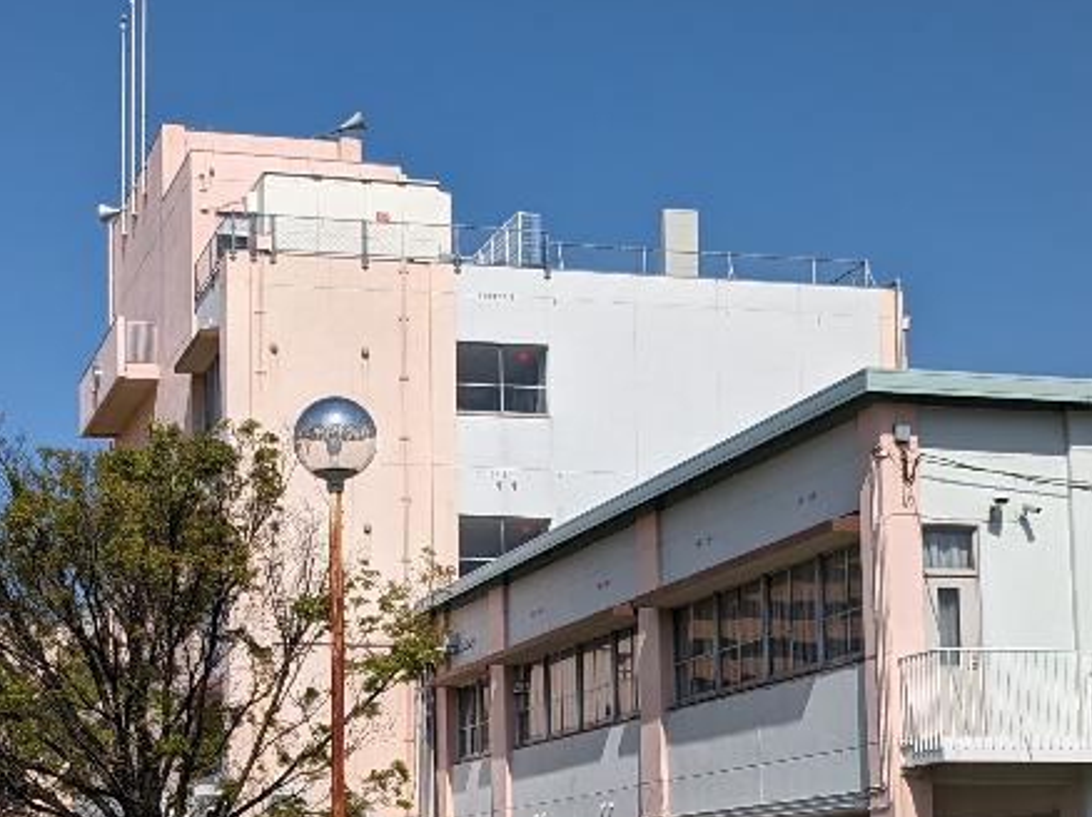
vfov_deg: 19.7
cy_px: 655
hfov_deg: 26.3
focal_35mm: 74
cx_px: 454
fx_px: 2333
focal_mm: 4.38
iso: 72
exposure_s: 1/7812
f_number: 1.73
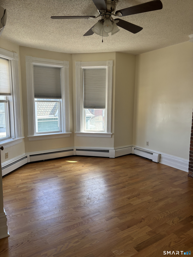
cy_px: 128
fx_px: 193
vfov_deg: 67.3
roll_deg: -0.9
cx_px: 96
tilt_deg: -7.1
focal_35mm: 26
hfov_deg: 53.1
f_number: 1.6
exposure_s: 1/121
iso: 80
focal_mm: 5.96
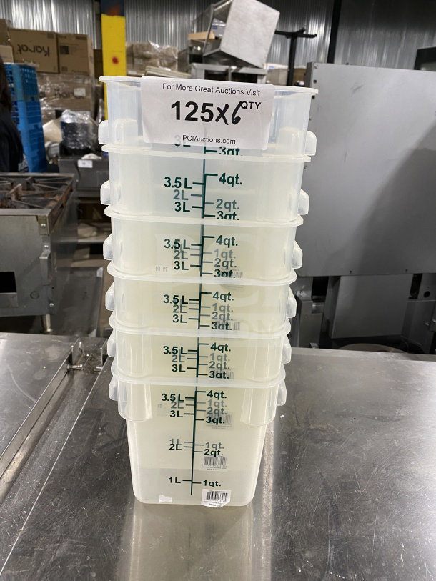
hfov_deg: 53.1
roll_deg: -2.4
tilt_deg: -20.4
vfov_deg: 67.3
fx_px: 437
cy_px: 290
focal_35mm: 26
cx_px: 218
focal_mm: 4.25
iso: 125
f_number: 1.8
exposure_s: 1/60
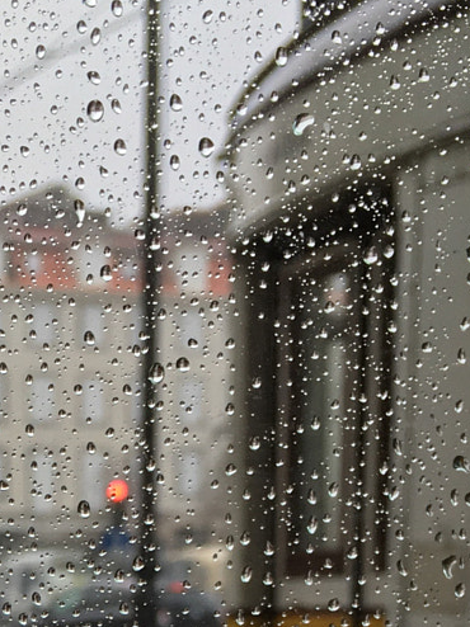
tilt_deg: -9.3
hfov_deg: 15.1
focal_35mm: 94
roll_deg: +0.2
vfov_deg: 19.0
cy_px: 854
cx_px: -104
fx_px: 1703
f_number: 2.2
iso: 25
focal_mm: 4.15
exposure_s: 1/191
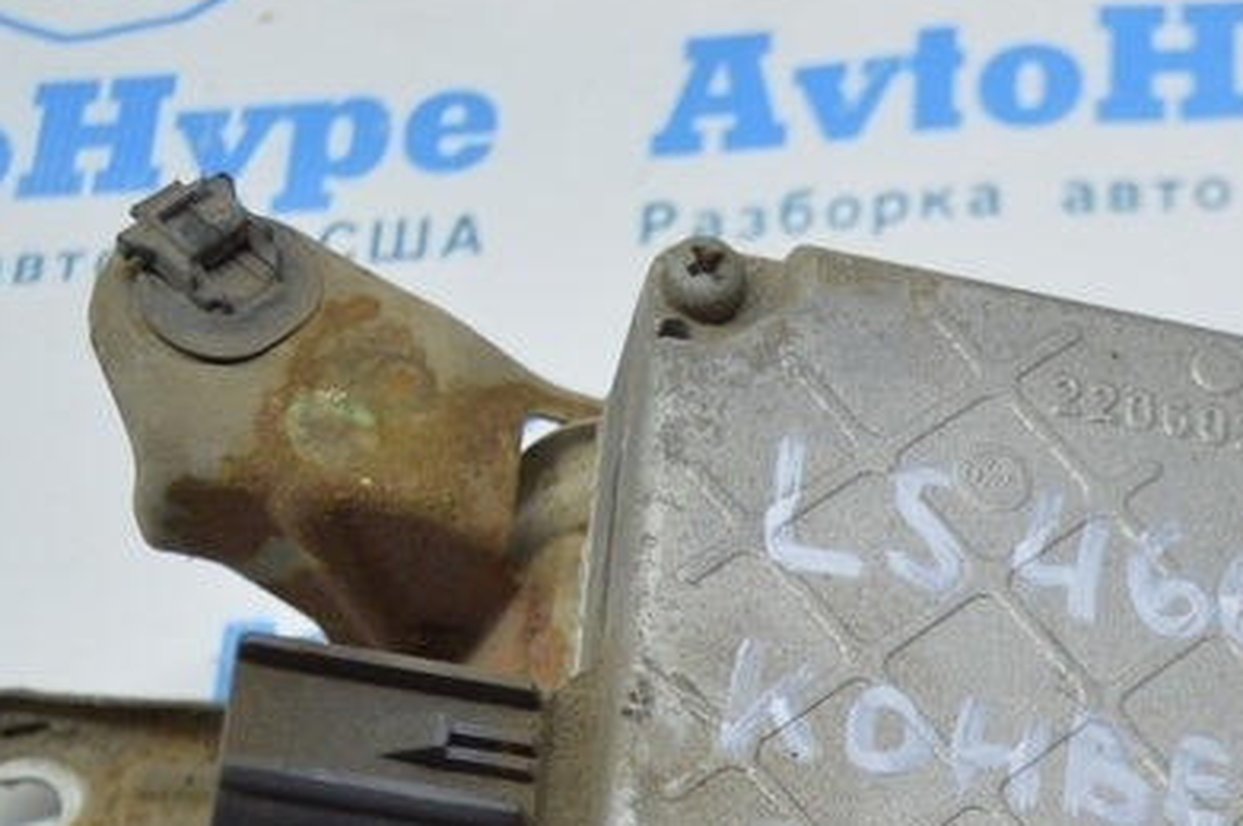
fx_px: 3392
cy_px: 1060
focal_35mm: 98
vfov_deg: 13.4
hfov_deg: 20.5
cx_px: 1036
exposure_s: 1/60
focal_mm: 25
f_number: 4
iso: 400
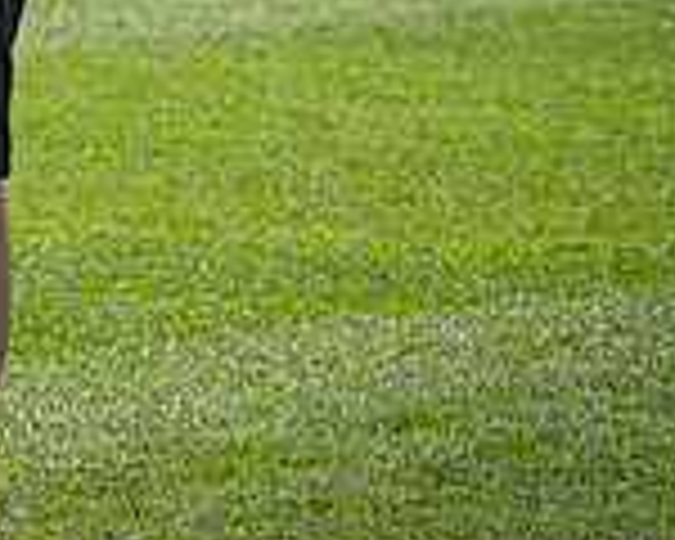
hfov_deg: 3.1
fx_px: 12586
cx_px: -179
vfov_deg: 2.5
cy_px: -227
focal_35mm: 630
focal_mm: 135
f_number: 5
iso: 200
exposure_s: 1/1000
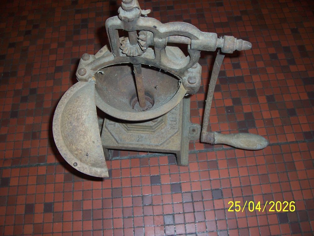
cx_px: 157
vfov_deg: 41.8
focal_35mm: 34
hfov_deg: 54.0
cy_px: 118
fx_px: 308
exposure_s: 1/60
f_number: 2.7
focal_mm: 5.6
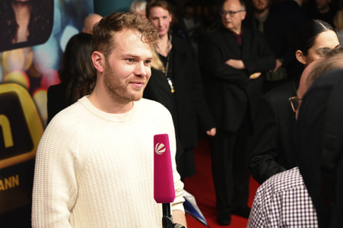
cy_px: 114
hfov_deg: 25.7
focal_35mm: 79
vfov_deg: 17.2
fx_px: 752
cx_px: 172
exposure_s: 1/160
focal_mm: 79
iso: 800
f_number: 6.3
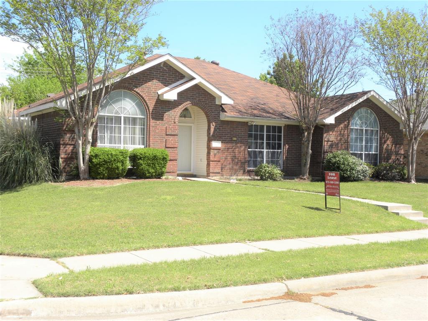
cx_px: 214
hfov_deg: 41.2
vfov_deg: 31.5
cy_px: 160
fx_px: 569
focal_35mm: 46
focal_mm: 8.2
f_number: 5
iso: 64
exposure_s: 1/187
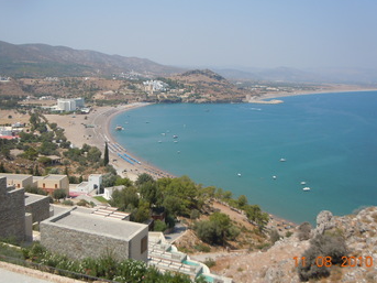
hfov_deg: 52.6
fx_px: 381
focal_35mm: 35
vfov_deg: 40.7
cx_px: 173
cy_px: 131
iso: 100
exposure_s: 1/320
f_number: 7
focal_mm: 5.4
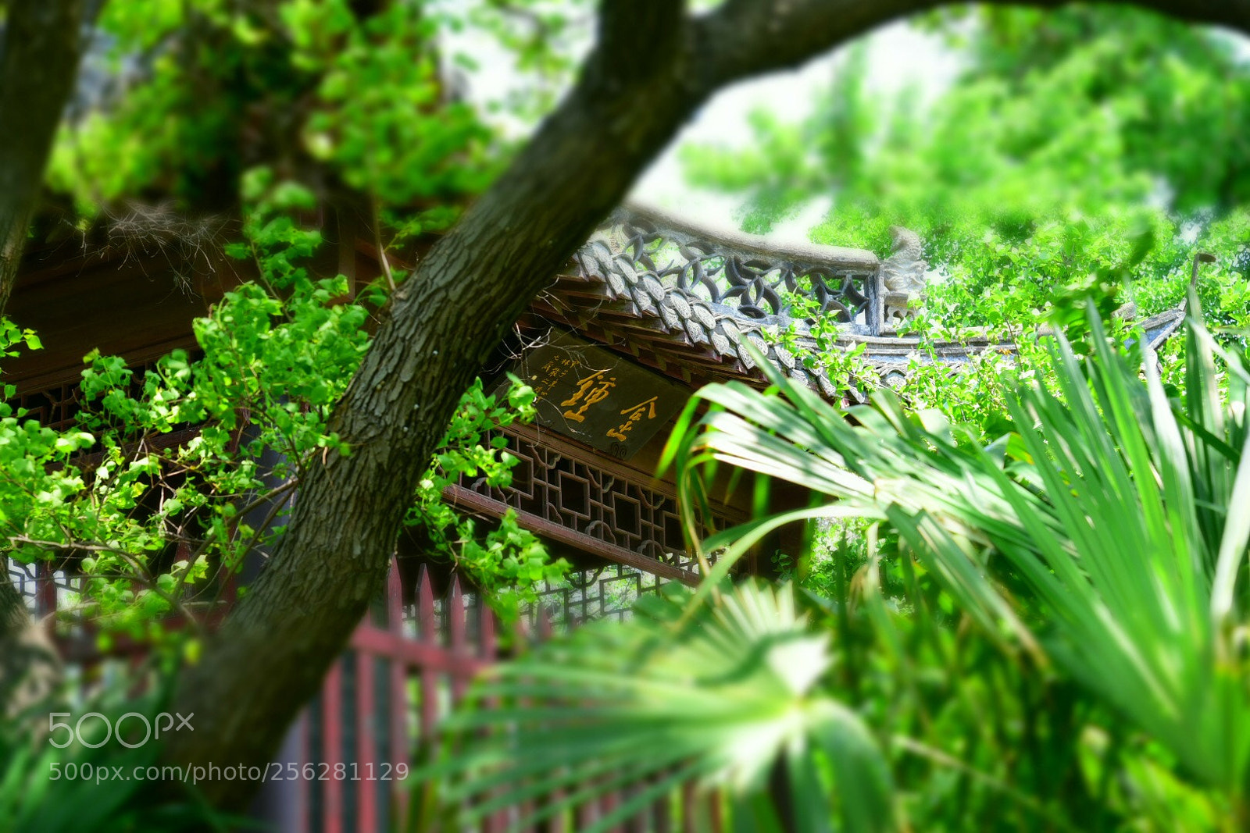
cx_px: 625
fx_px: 2986
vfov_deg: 15.9
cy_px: 416
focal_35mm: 86
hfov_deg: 23.6
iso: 400
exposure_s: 1/100
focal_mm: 86
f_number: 9
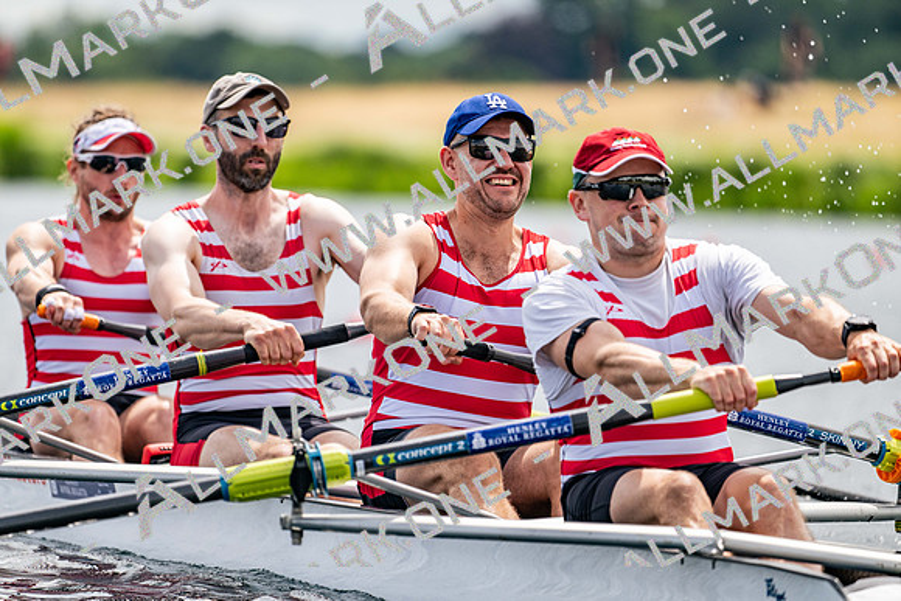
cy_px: 300
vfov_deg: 3.4
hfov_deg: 5.2
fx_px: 10013
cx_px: 450
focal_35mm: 400
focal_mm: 400
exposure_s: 1/2500
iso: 320
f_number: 4.5
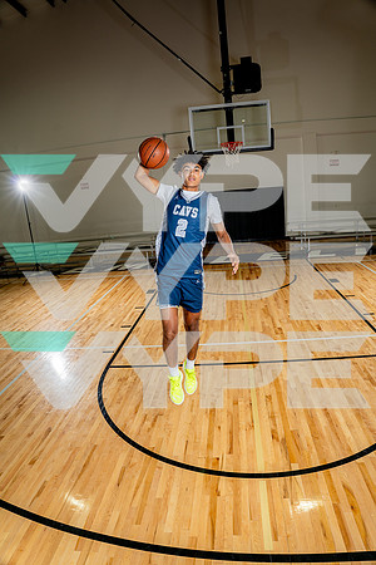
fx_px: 360
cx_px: 188
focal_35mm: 23
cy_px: 282
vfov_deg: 76.1
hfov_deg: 55.1
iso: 200
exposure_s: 1/250
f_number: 5.6
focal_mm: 23
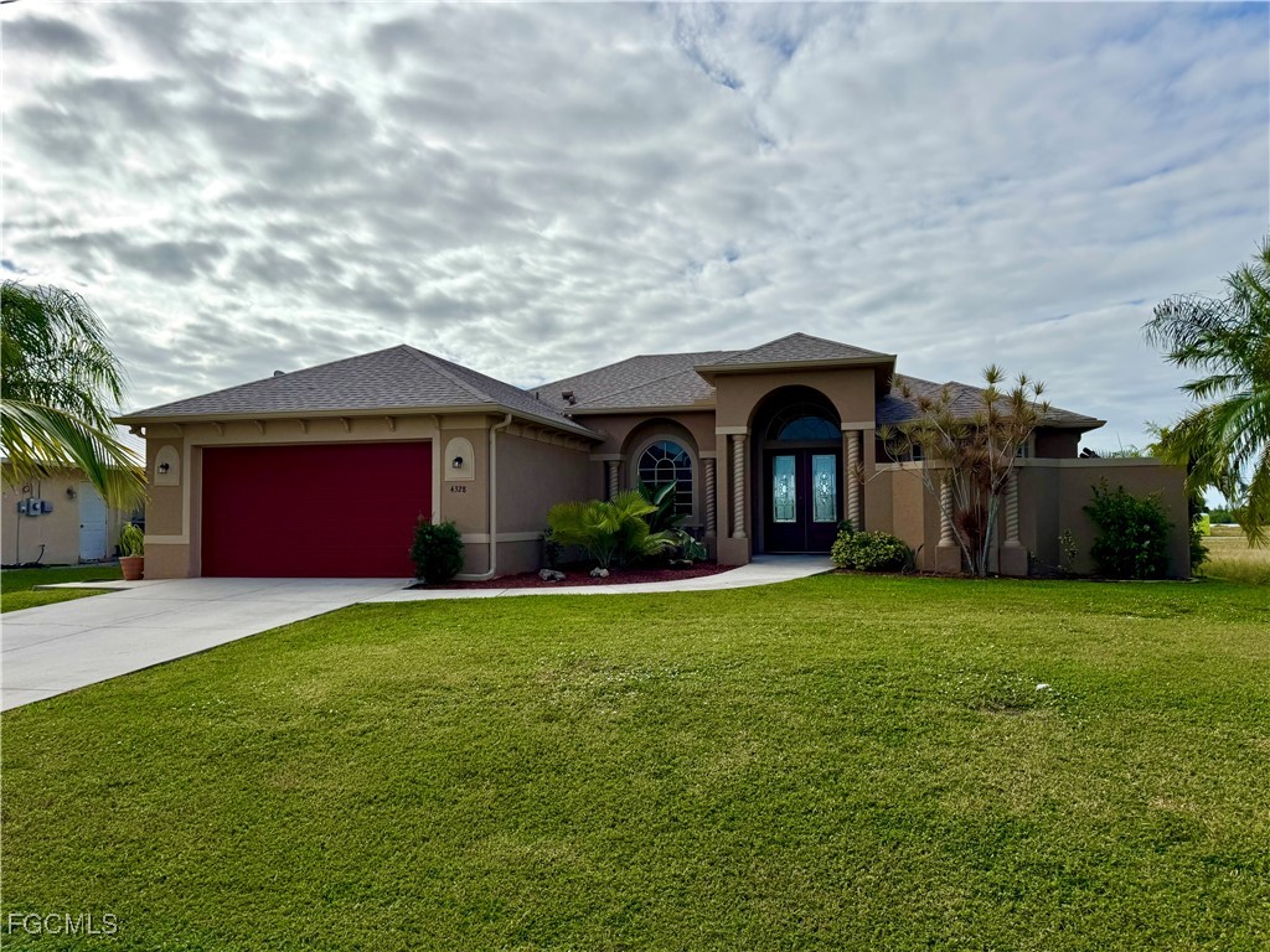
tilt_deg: +1.6
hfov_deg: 71.6
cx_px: 635
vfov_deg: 56.8
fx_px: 881
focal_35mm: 24
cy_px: 476
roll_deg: -0.2
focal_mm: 6.76
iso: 80
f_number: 1.78
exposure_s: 1/12346
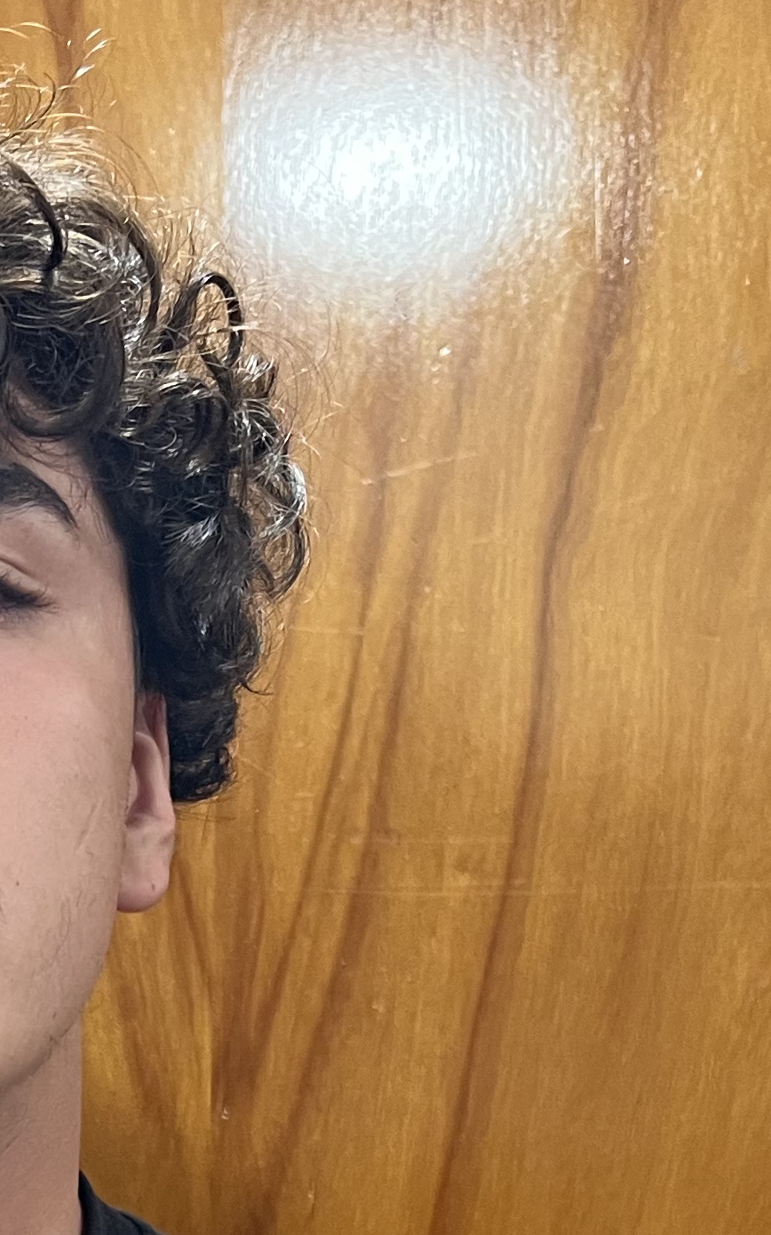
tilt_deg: -3.4
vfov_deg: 24.5
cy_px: 1264
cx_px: -187
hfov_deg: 15.6
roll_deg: +0.7
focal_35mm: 80
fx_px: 2690
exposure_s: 1/60
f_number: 1.5
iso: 250
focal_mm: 5.7
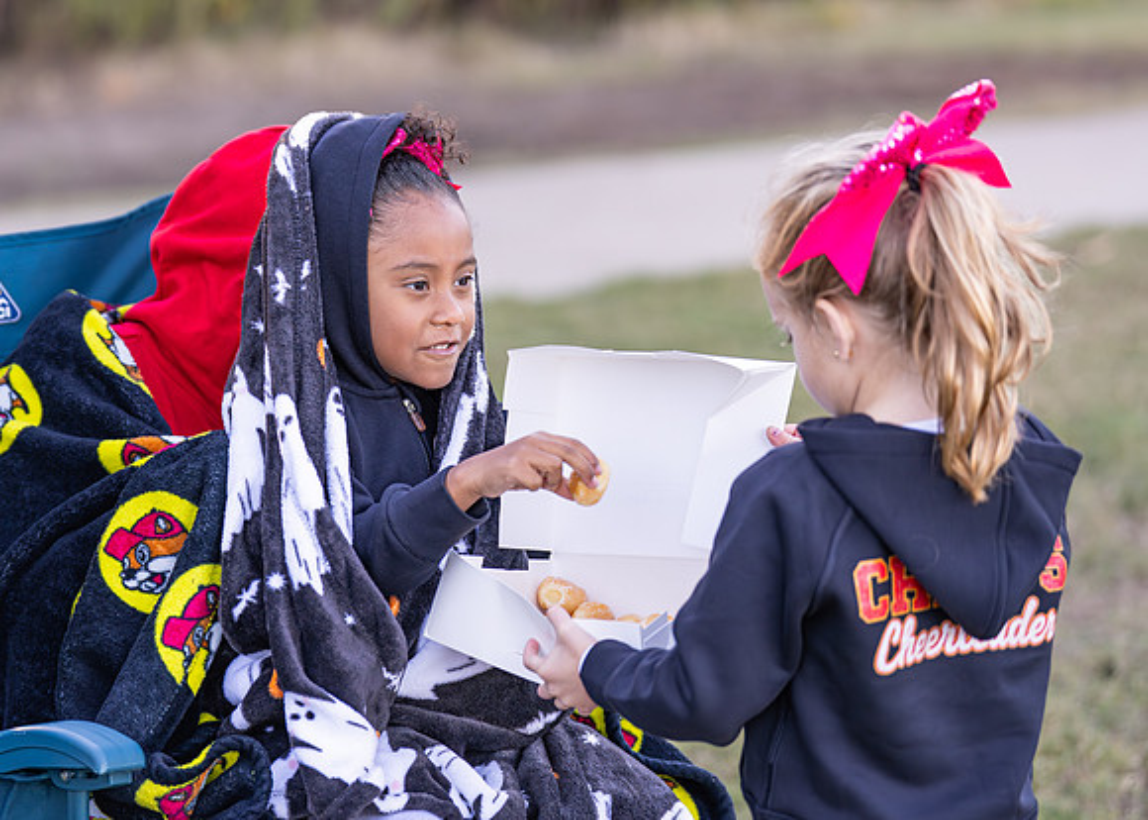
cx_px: 428
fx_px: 4167
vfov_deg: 11.2
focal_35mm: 128
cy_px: 352
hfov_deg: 15.7
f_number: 2.8
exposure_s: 1/800
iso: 500
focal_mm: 103
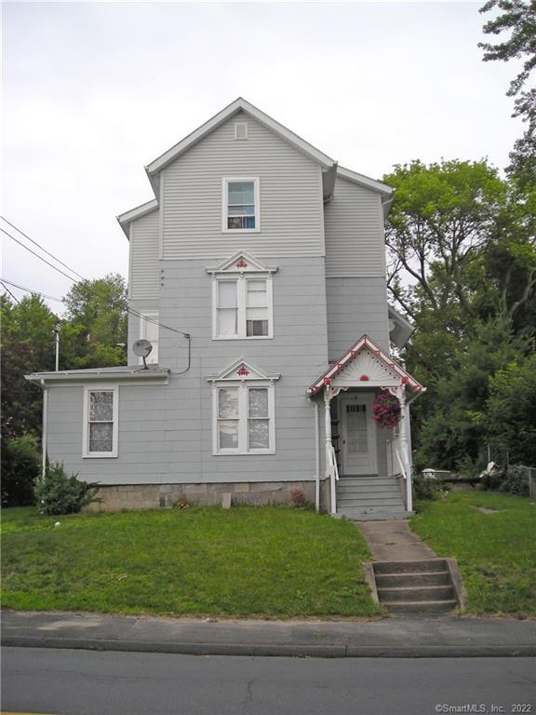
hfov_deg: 37.7
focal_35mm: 38
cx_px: 268
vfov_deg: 49.0
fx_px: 785
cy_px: 358
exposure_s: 1/198
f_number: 3.2
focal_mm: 6.3
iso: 50
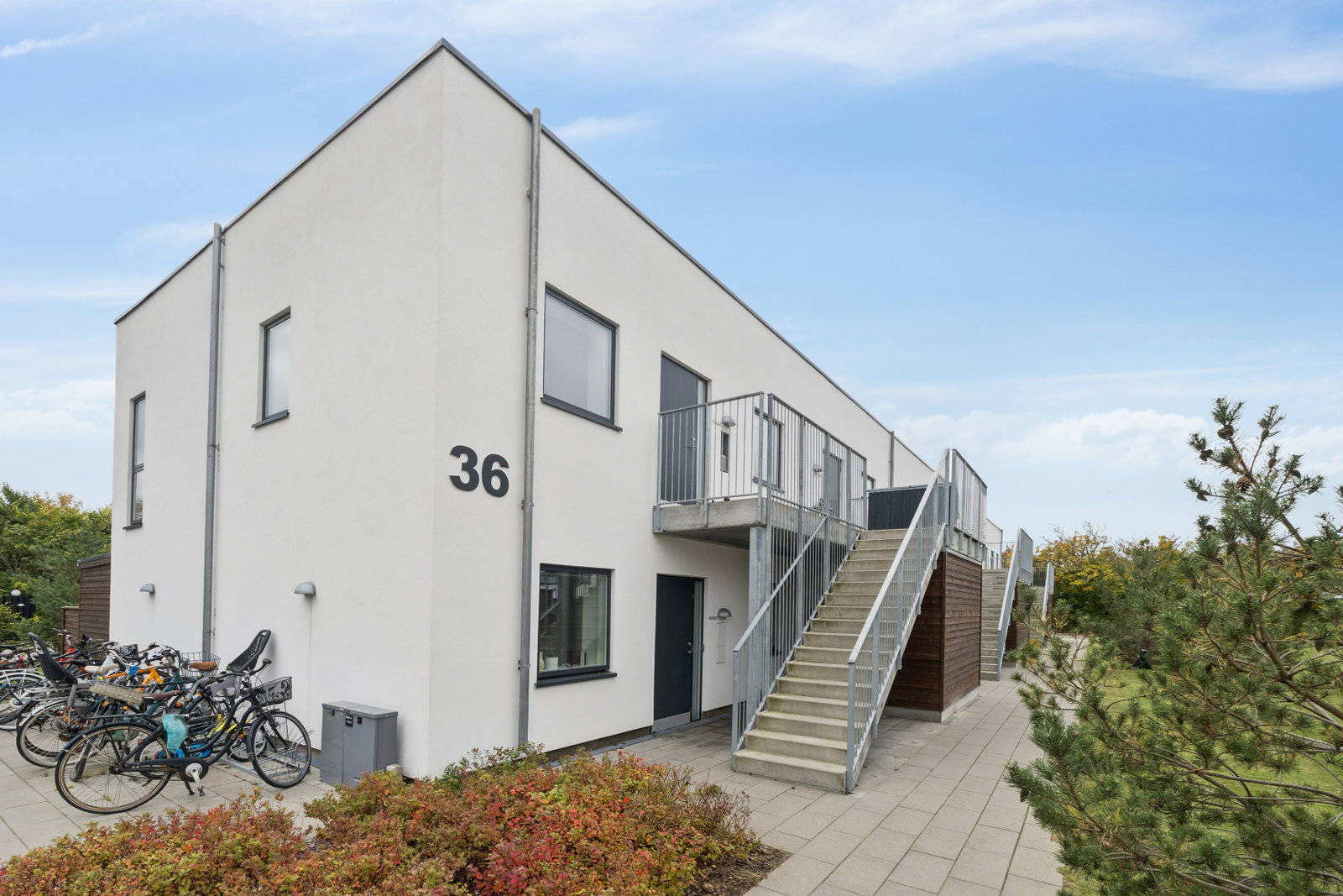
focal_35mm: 15
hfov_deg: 100.4
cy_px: 448
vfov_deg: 77.3
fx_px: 560
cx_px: 672
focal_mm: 10
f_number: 8
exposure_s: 1/125
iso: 200
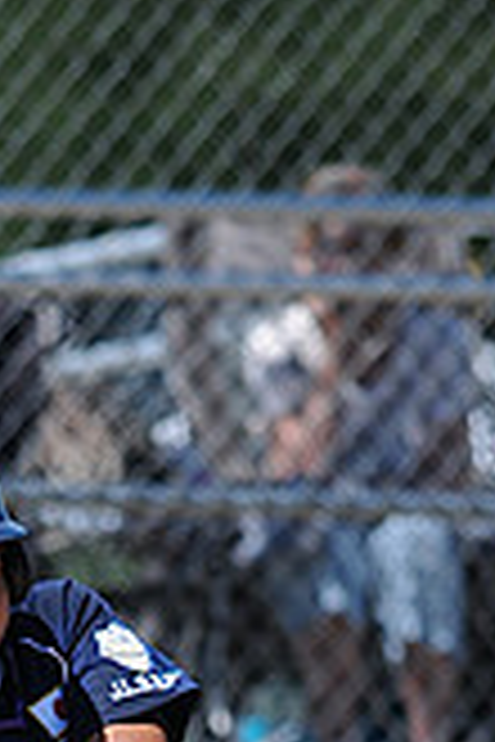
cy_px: 971
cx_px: 47
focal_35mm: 1226
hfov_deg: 1.1
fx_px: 25284
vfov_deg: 1.7
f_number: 4
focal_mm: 300
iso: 200
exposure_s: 1/1600
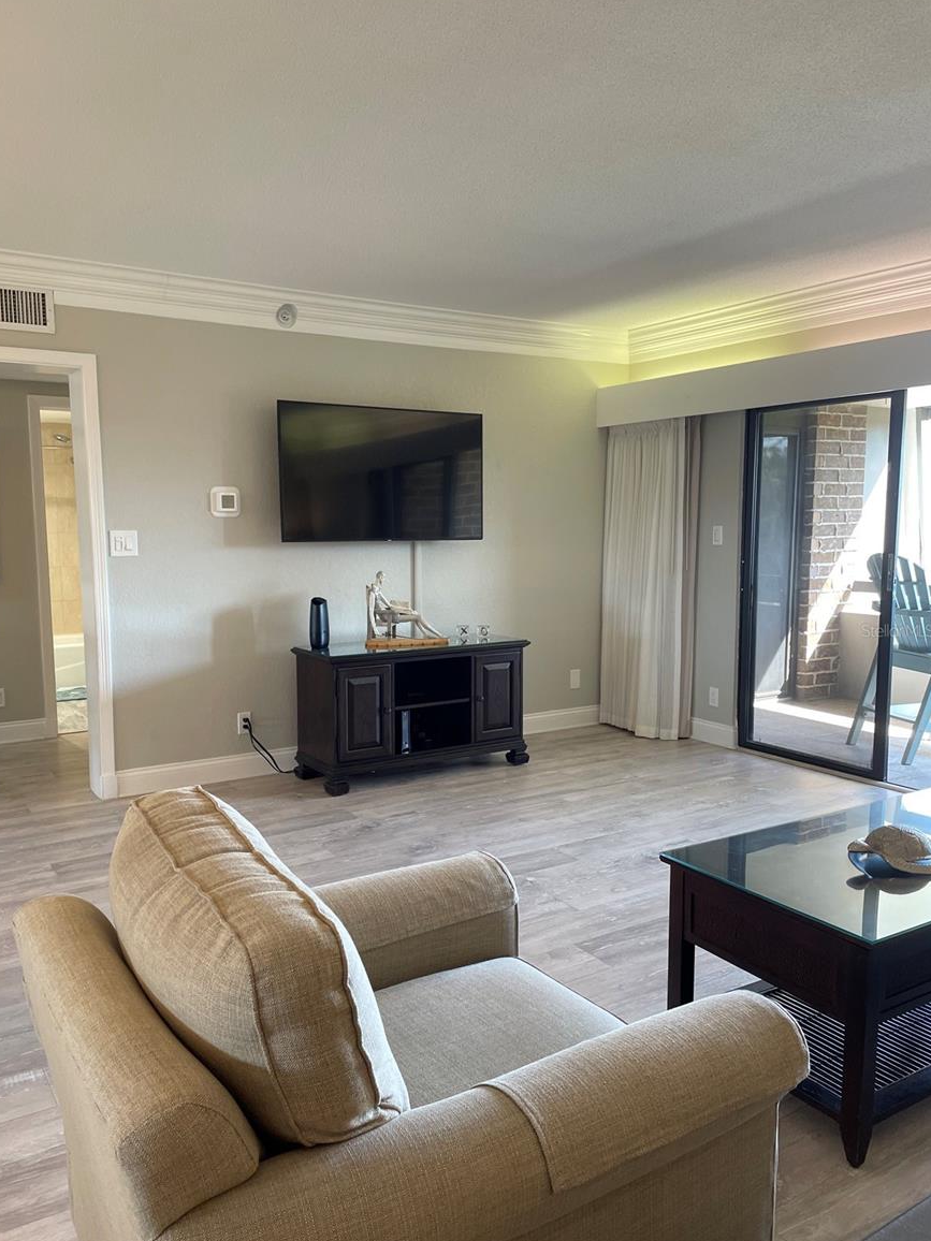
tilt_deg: -6.9
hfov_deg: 51.3
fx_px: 968
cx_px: 454
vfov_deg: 65.3
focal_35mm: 27
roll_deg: +2.1
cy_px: 630
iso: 80
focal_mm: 4.2
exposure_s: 1/60
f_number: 1.6
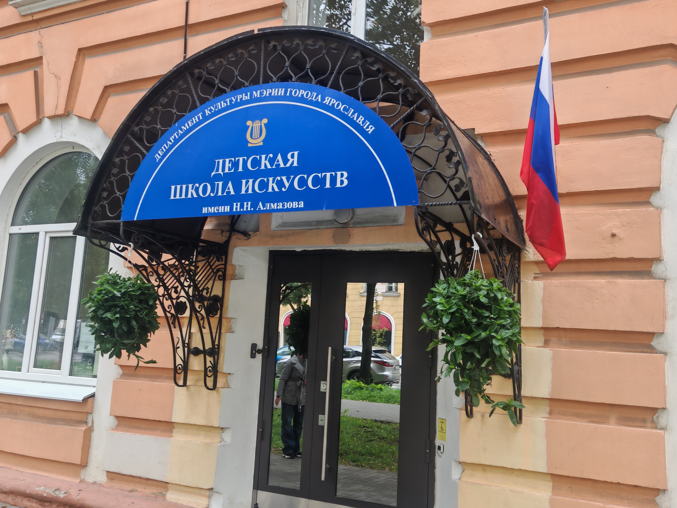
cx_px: 338
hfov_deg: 54.0
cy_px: 254
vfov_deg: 41.8
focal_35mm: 34
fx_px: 665
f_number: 1.9
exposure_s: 1/130
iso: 50
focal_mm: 6.67
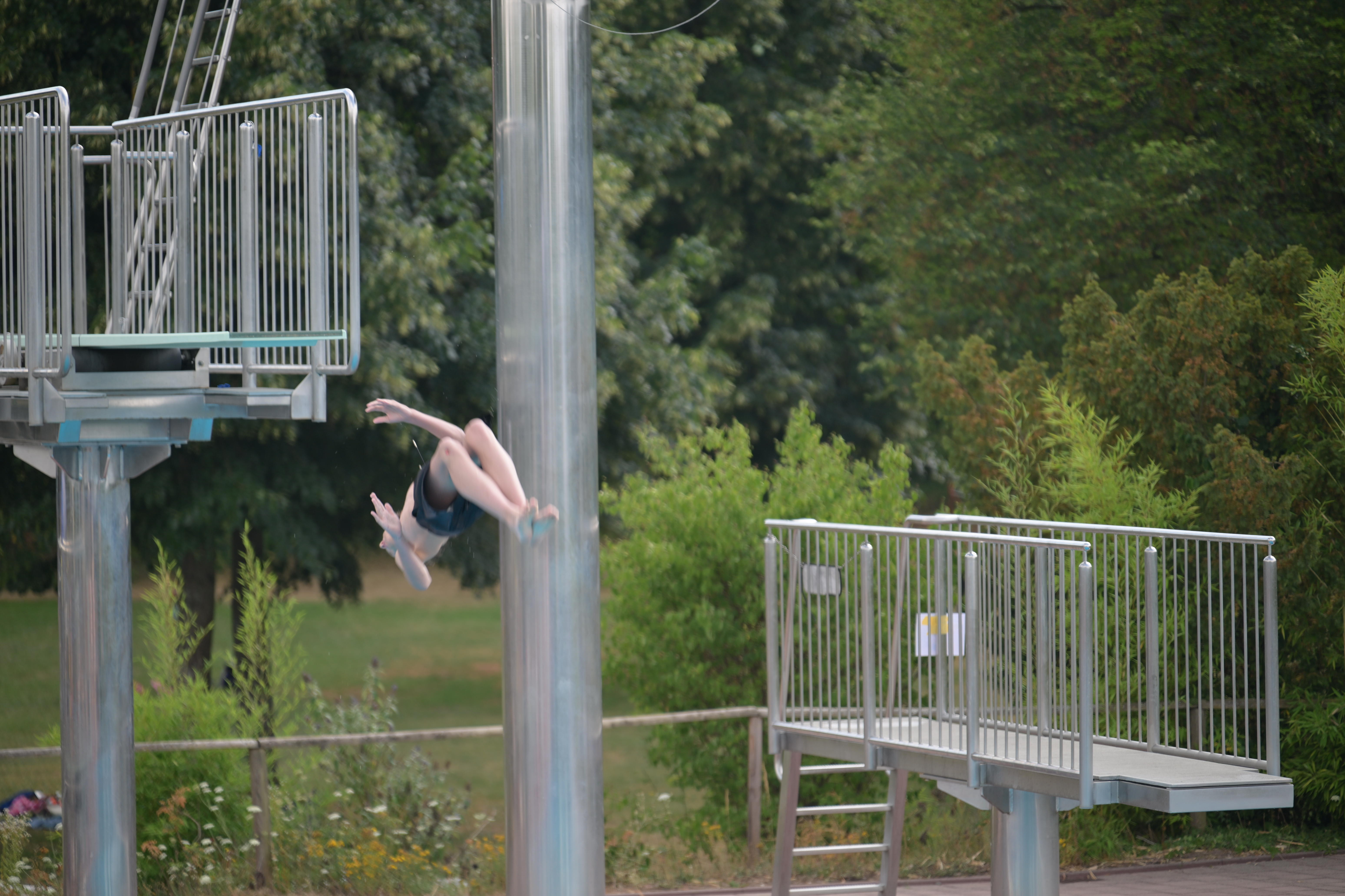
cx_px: 672
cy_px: 448
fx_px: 5604
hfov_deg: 13.7
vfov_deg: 9.1
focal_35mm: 150
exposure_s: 1/400
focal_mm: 150
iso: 160
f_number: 2.8
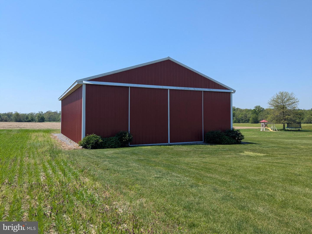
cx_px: 156
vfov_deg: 51.4
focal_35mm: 27
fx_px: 243
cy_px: 117
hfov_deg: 65.3
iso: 40
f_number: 1.73
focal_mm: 4.38
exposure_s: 1/2128
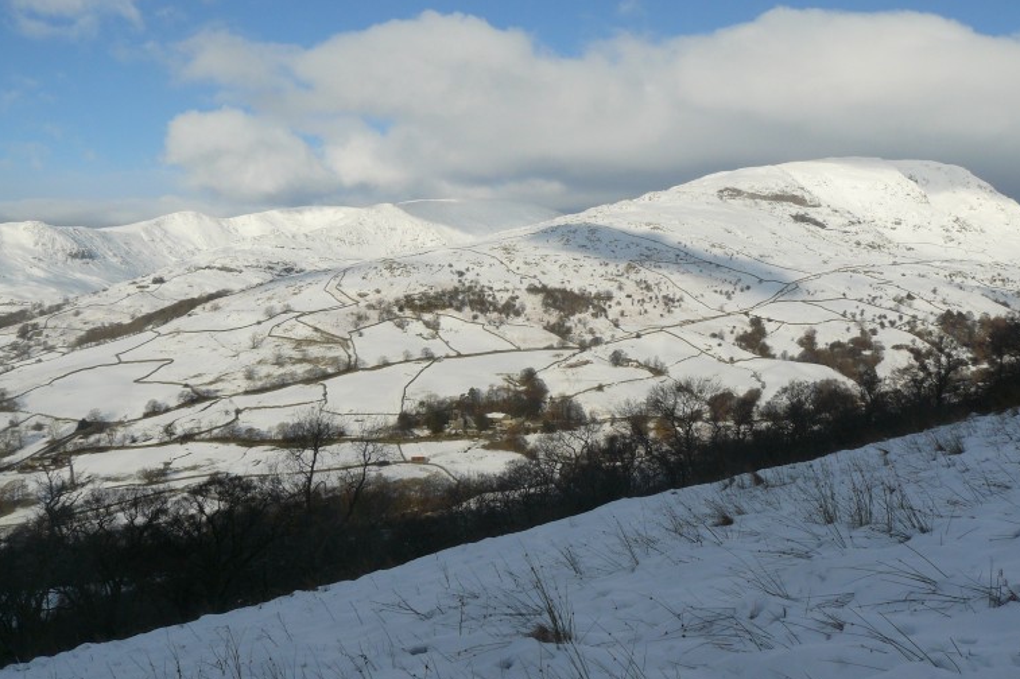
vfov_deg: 35.0
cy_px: 299
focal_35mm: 38
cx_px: 509
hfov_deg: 50.7
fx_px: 1076
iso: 100
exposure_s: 1/500
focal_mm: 6
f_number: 7.1
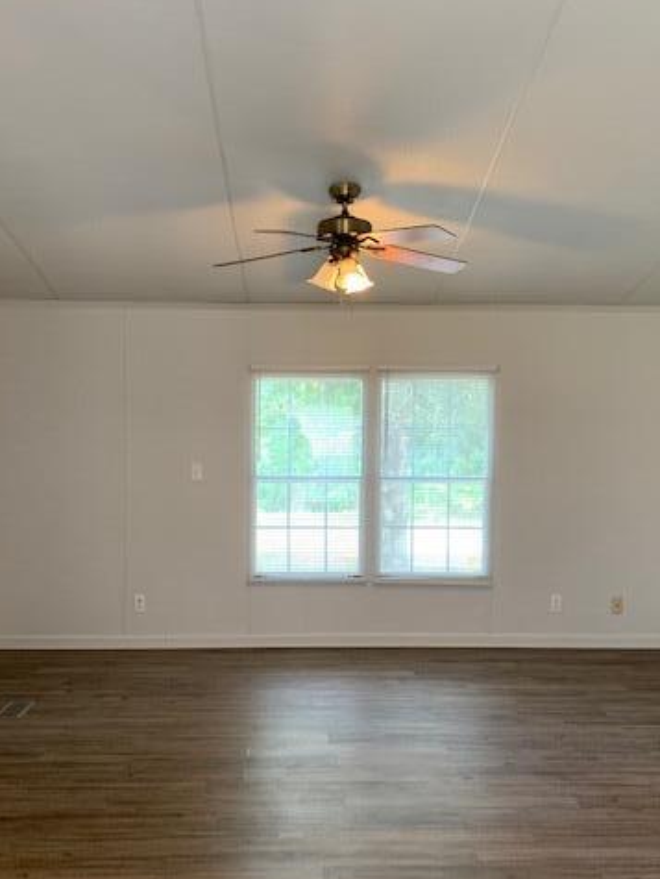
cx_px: 311
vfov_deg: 52.5
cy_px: 483
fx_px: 889
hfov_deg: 40.7
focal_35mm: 35
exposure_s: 1/60
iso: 160
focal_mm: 4.25
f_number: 1.8
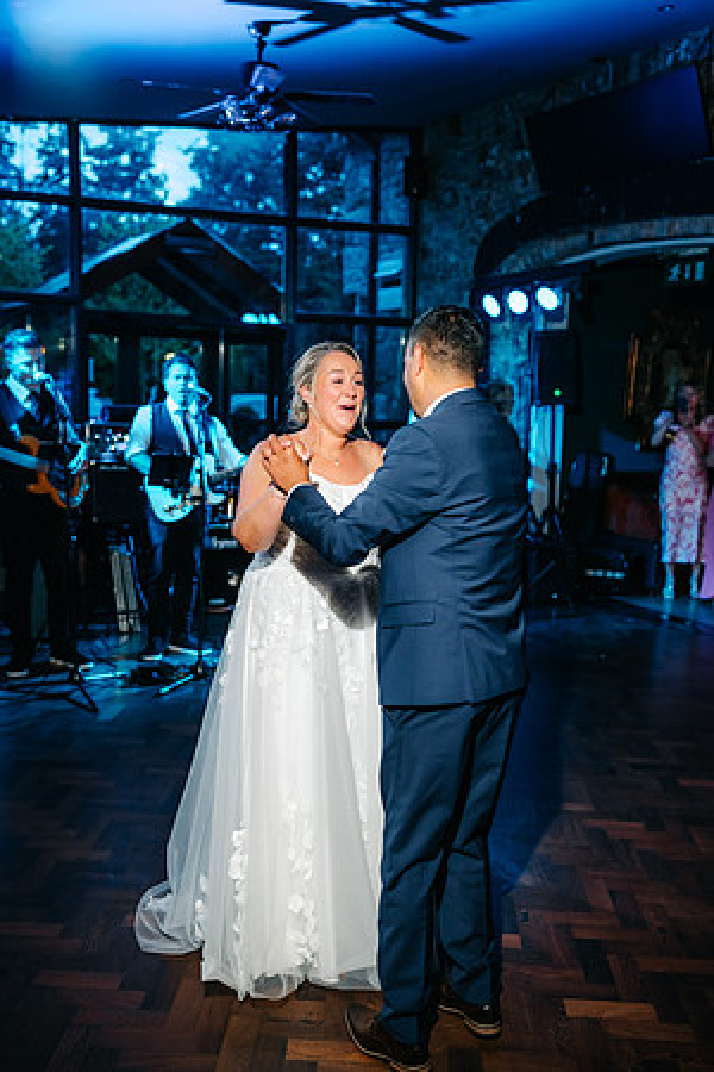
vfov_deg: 54.4
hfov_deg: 37.9
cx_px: 357
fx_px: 1041
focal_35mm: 35
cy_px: 536
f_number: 2.2
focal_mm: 35
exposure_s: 1/200
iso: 400
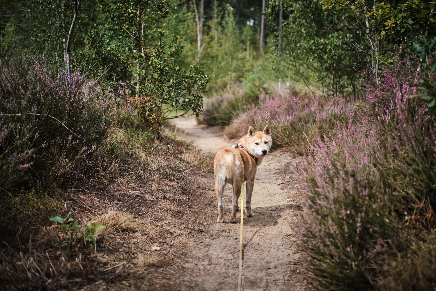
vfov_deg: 25.5
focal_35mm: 53
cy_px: 146
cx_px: 218
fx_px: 642
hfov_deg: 37.5
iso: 200
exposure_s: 1/4000
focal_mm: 35
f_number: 2
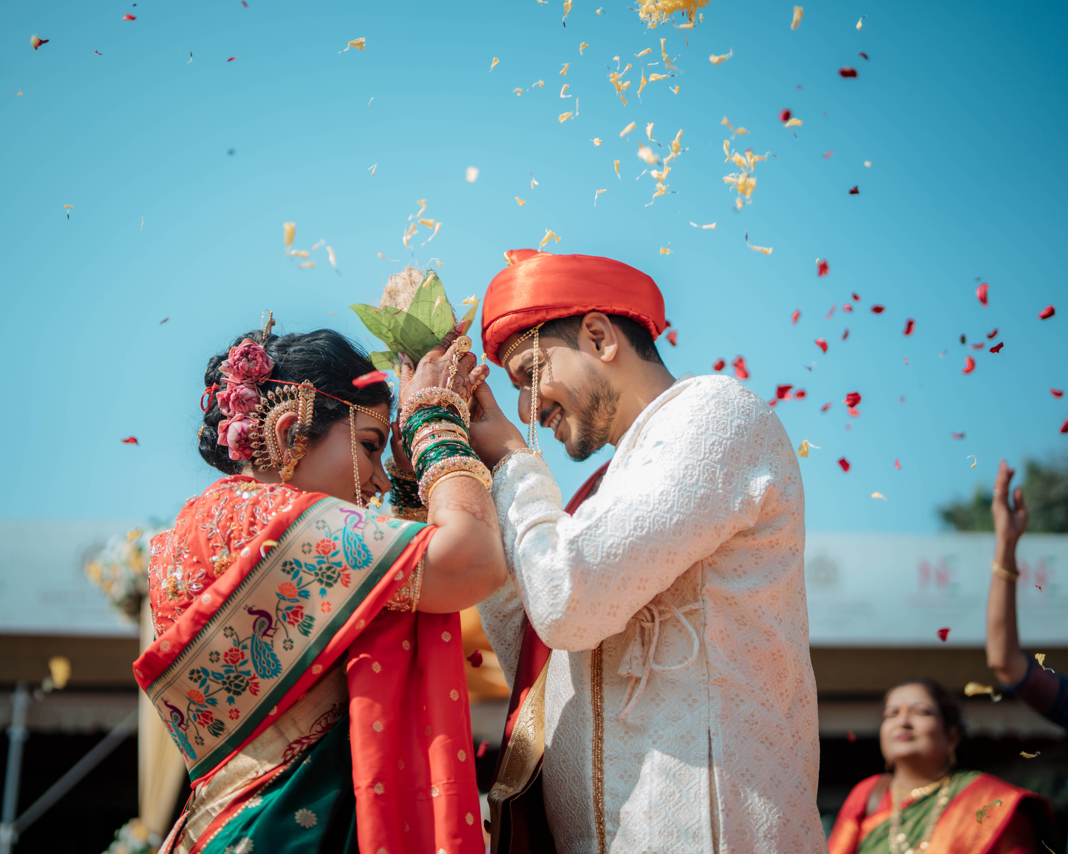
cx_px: 482
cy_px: 424
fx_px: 1264
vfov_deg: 37.3
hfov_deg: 45.7
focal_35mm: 40
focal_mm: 35
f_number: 1.6
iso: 50
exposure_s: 1/2000
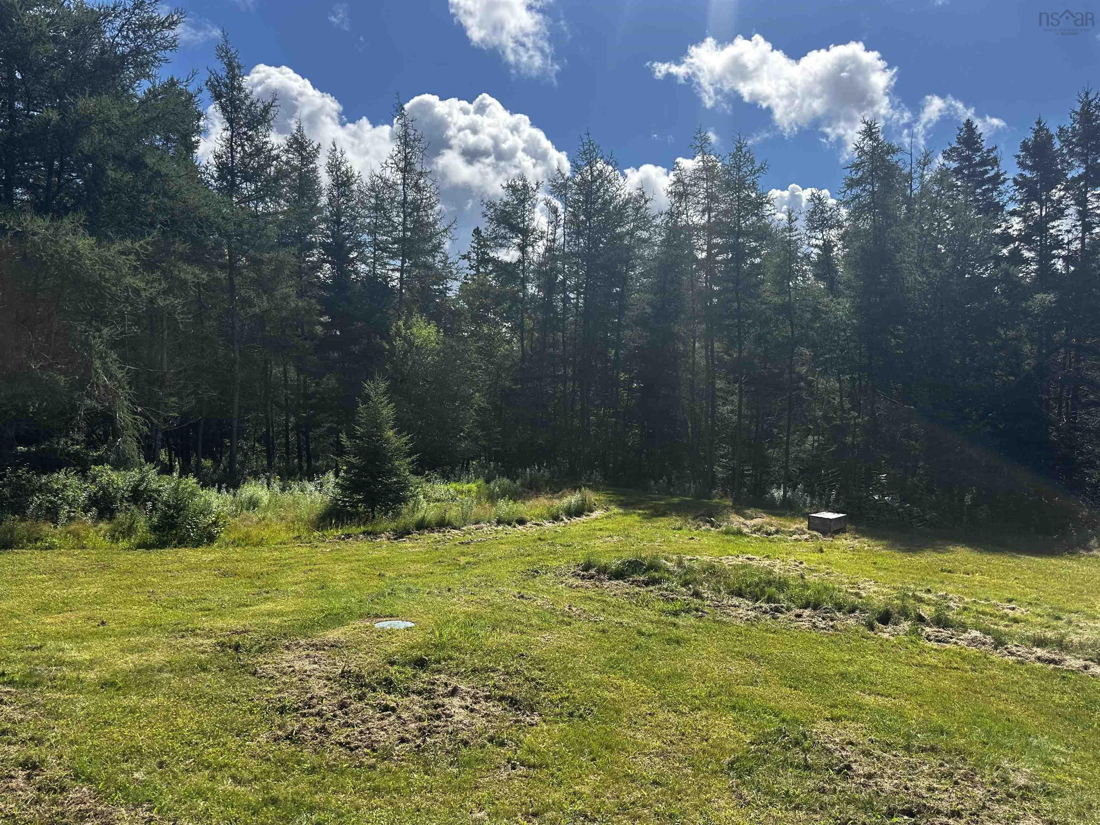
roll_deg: +0.0
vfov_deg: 56.8
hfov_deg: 71.6
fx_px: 763
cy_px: 412
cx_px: 550
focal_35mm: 24
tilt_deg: -0.4
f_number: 1.78
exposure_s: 1/4348
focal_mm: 6.86
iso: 80
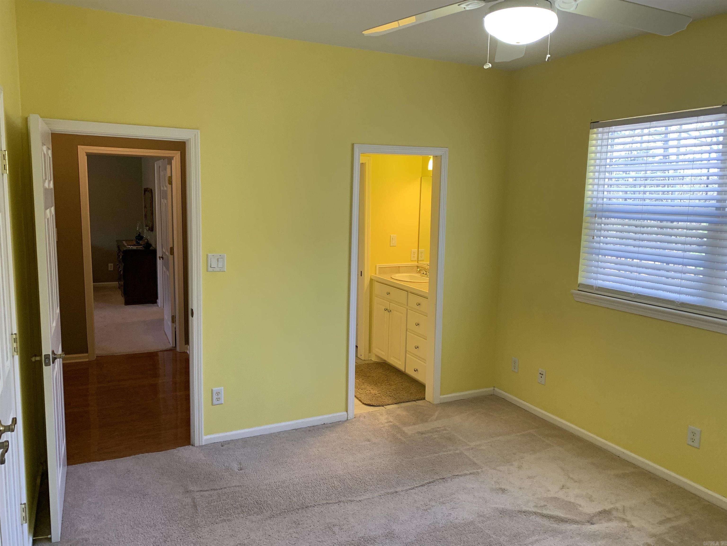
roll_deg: -1.0
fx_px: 546
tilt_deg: -8.8
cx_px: 364
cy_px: 273
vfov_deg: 53.1
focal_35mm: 26
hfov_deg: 67.3
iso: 100
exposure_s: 1/99
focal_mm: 4.25
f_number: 1.8
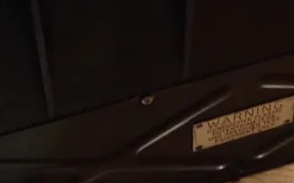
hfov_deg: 16.2
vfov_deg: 10.1
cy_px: 24
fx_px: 1033
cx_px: 141
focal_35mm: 129
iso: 200
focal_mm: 4.28
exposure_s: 1/15
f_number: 2.4
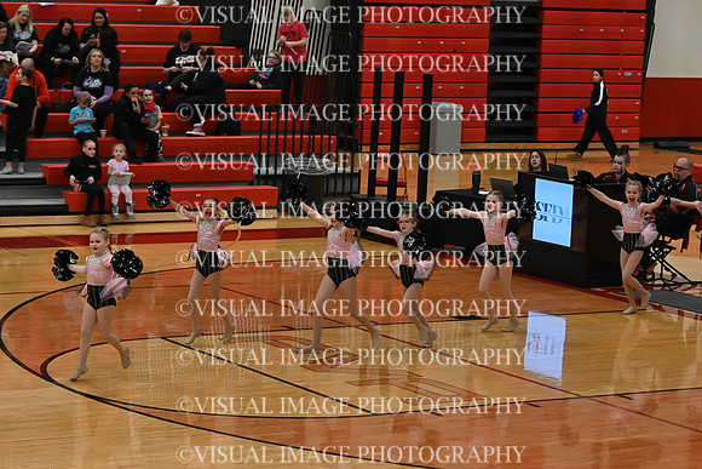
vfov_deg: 11.2
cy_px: 234
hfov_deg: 16.6
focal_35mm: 123
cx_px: 351
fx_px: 2399
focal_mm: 82
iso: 5000
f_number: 4
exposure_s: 1/400
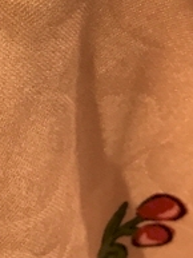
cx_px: -41
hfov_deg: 12.5
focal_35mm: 116
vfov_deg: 16.2
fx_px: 861
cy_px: -61
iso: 32
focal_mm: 3.99
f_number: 1.8
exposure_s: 1/30
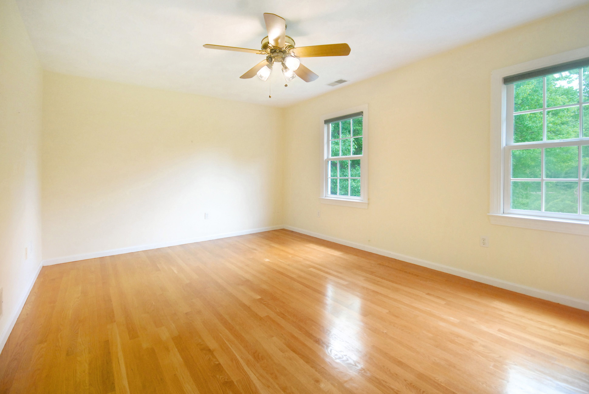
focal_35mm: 15
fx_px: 246
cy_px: 197
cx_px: 294
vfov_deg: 77.5
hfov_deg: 100.3
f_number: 5.6
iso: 800
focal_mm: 10
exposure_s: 1/30
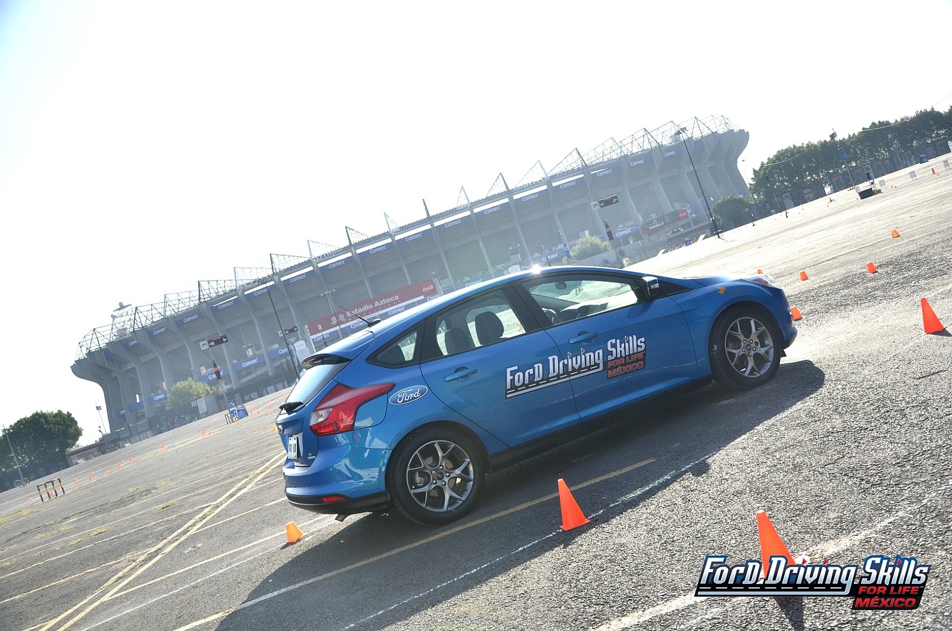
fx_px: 990
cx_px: 476
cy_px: 316
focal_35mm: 38
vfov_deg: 35.4
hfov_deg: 51.4
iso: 250
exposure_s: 1/400
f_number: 5.6
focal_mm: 25
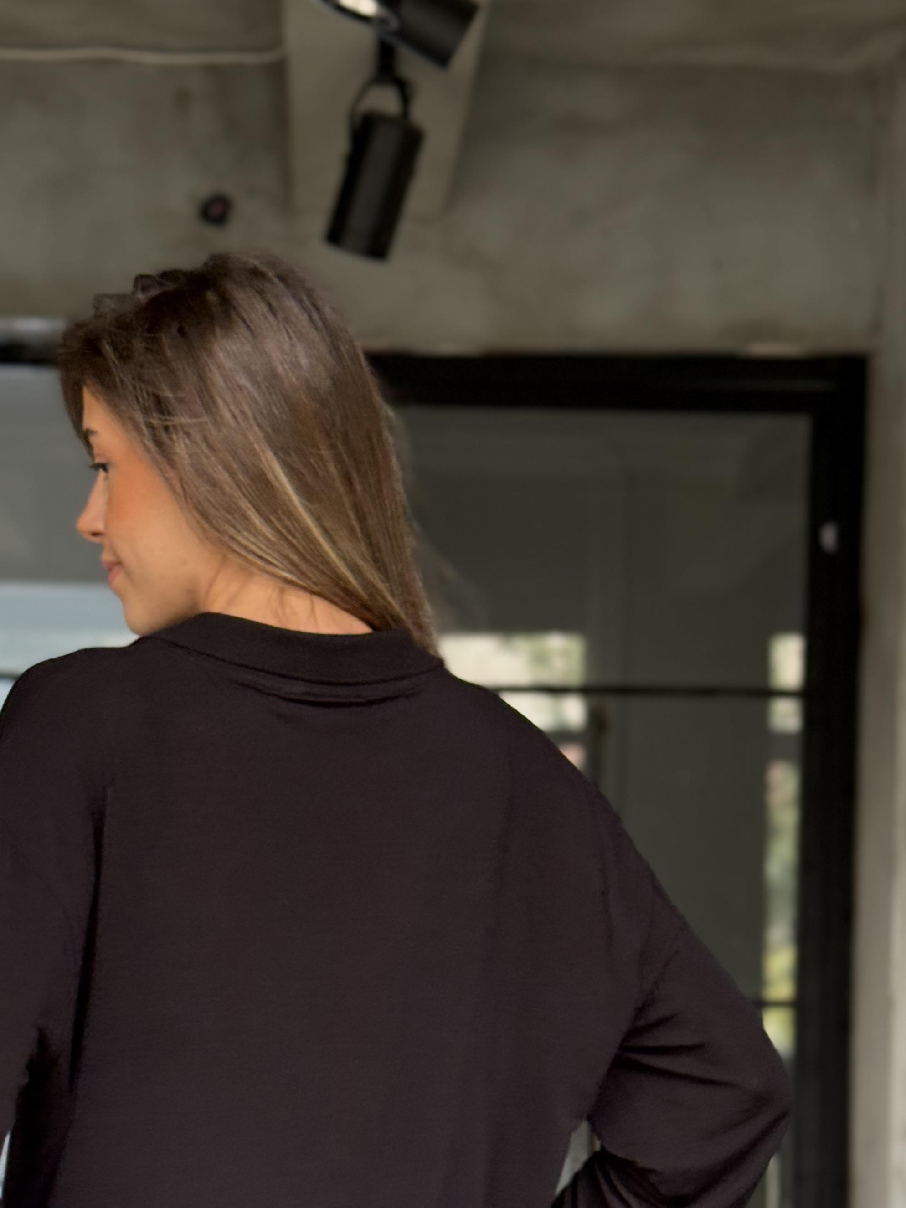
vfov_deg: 26.3
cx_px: 319
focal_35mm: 73
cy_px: 915
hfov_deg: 20.1
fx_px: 2548
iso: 100
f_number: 1.78
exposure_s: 1/76
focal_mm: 6.76
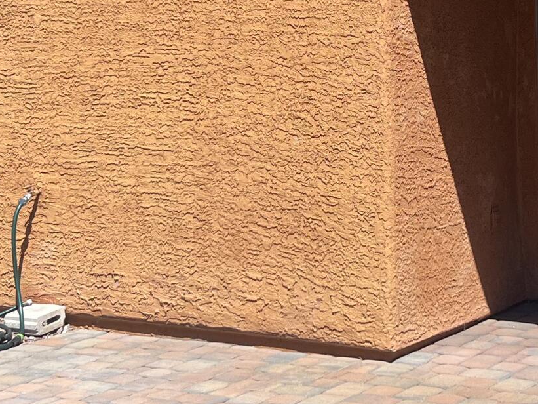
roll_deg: +2.3
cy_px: 51
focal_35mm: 95
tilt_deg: -0.7
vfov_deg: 15.4
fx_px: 1477
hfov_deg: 20.6
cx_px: 347
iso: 50
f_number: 1.5
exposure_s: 1/3704
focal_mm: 5.7
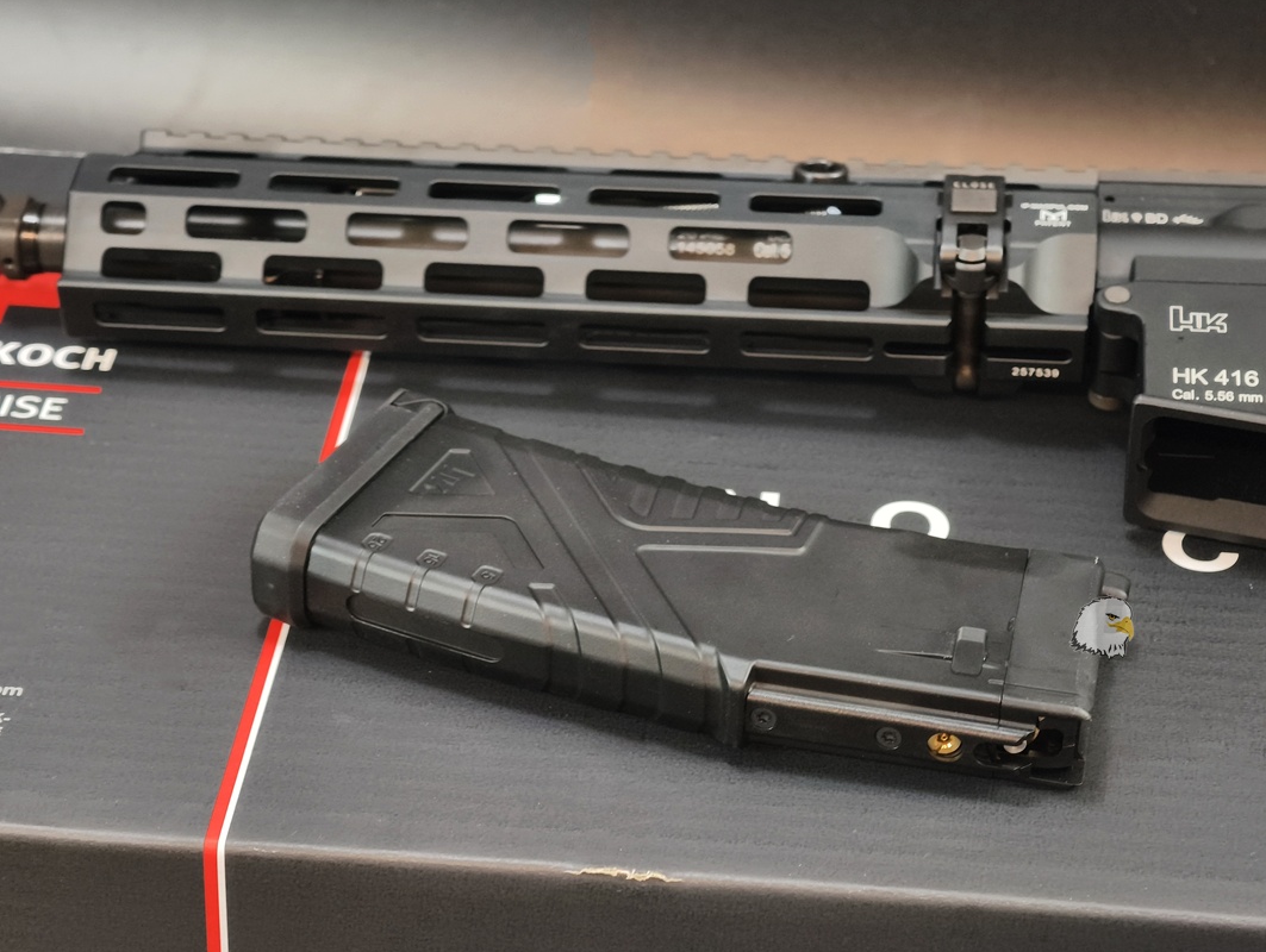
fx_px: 3515
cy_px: 486
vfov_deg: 15.4
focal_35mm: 96
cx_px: 657
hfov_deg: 20.4
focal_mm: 22.48
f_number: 2.67
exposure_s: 1/10
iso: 939
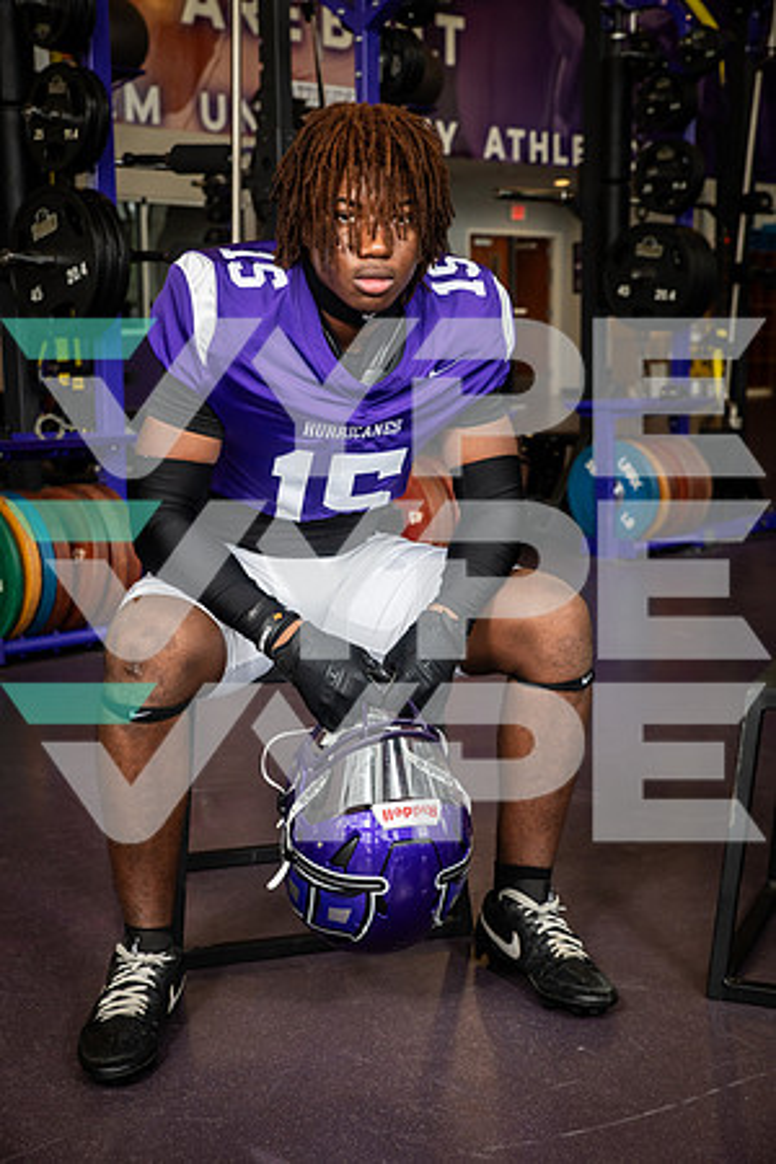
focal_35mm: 56
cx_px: 388
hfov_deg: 24.2
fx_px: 1811
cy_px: 582
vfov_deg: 35.6
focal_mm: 56
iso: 800
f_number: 7.1
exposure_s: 1/250
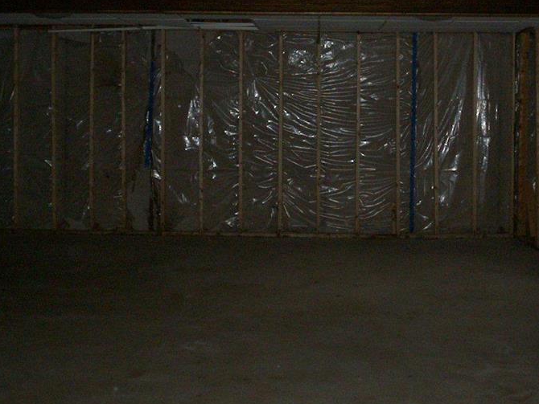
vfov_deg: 26.3
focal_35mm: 55
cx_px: 307
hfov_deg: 34.9
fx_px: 857
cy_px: 112
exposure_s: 1/64
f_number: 4.5
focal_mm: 5.9
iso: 140
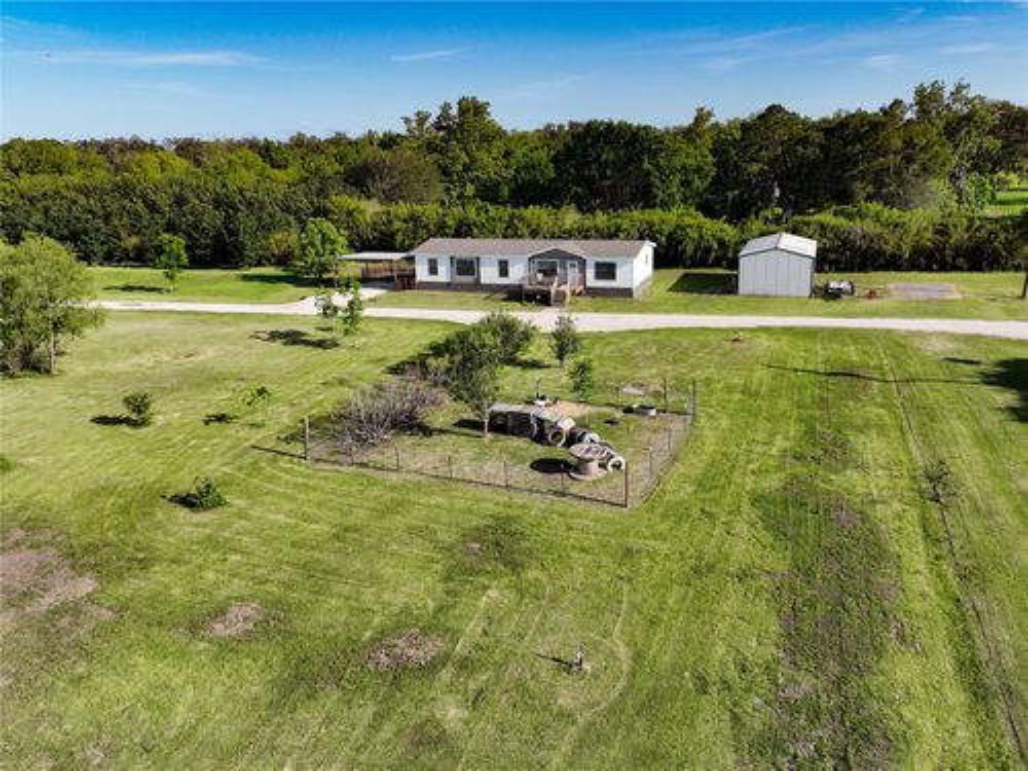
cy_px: 386
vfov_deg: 56.8
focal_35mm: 24
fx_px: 713
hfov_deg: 71.6
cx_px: 514
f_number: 2.8
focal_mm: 12.29
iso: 110
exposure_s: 1/1600
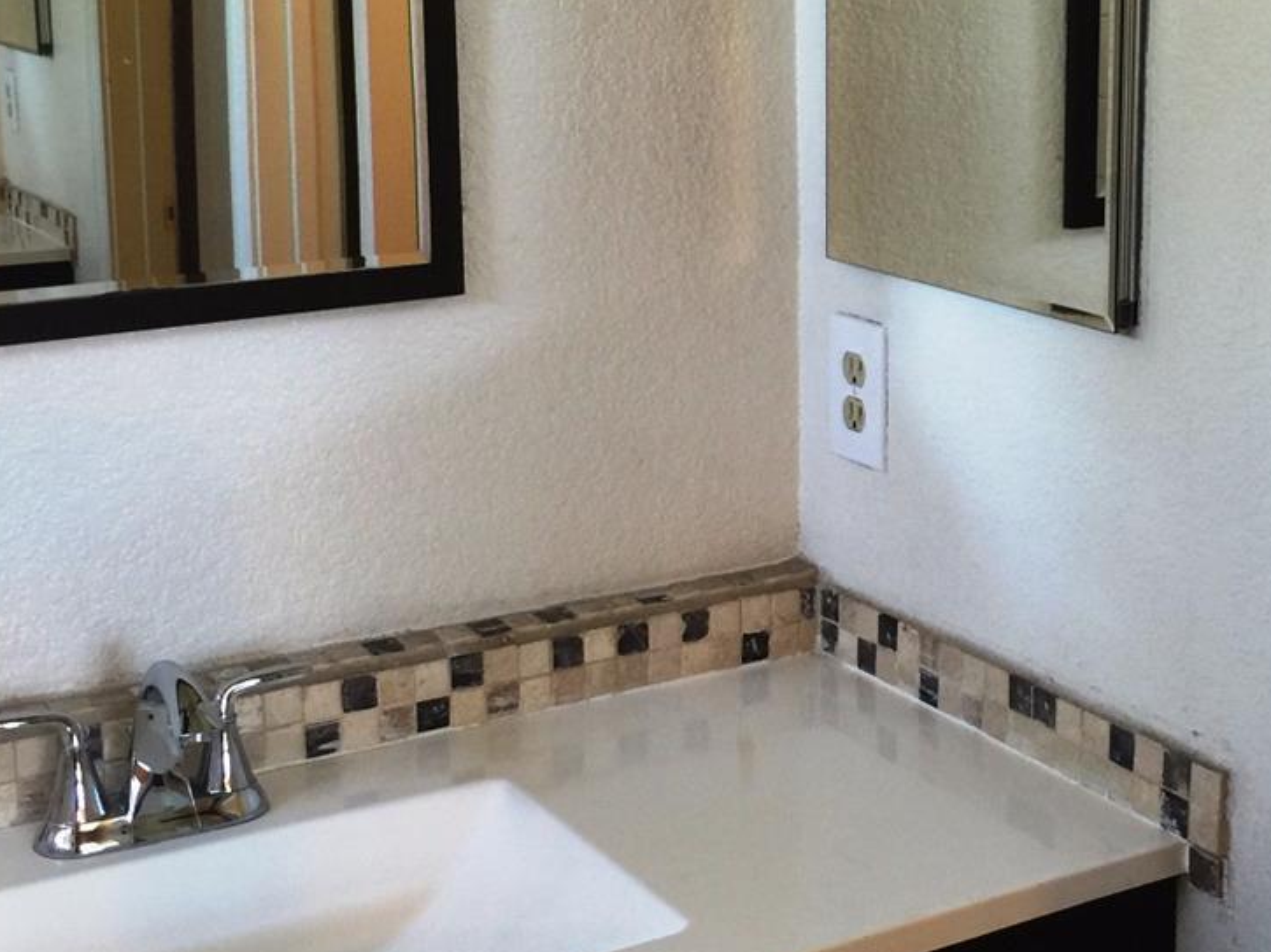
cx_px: 845
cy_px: 295
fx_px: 2202
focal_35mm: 60
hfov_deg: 31.9
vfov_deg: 24.2
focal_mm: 4.15
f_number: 2.2
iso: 50
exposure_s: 1/15
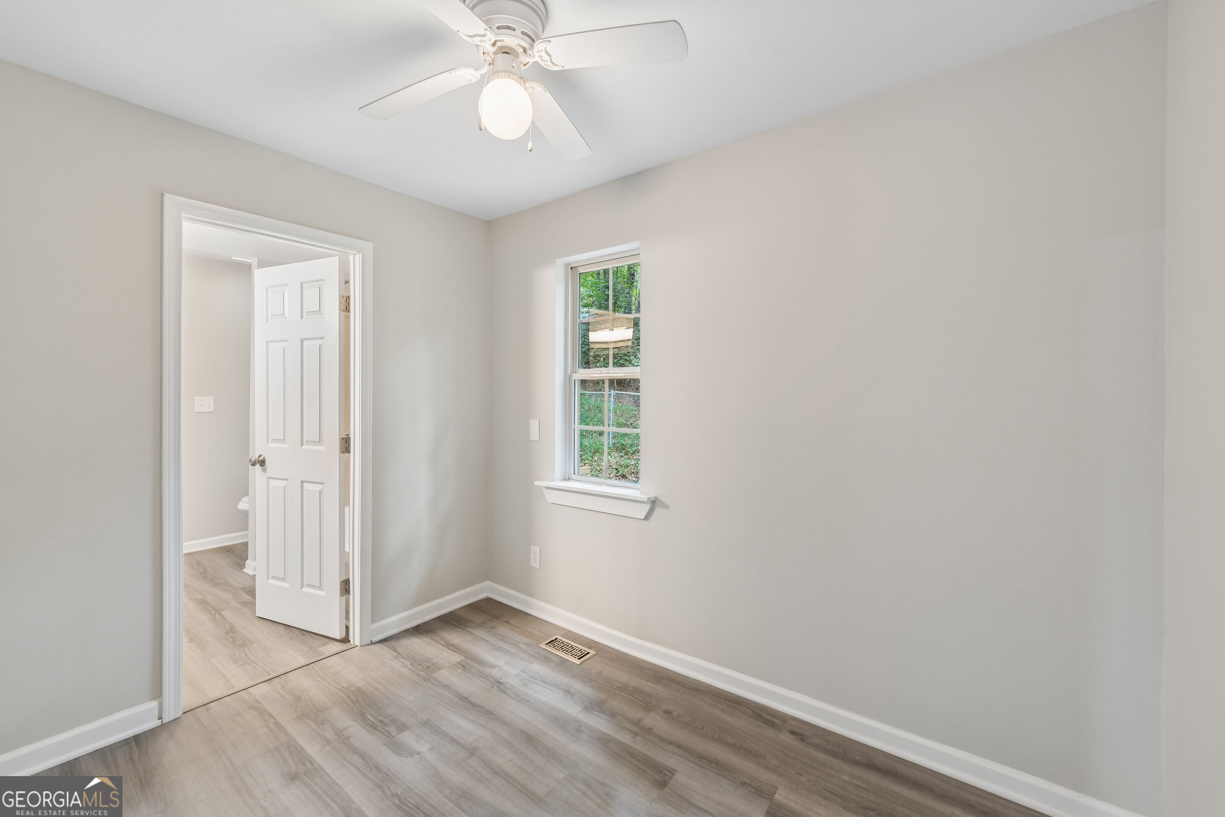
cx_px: 612
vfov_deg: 81.2
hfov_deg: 104.3
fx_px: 476
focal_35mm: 14
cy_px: 408
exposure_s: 1/5
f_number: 8
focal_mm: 14
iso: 400
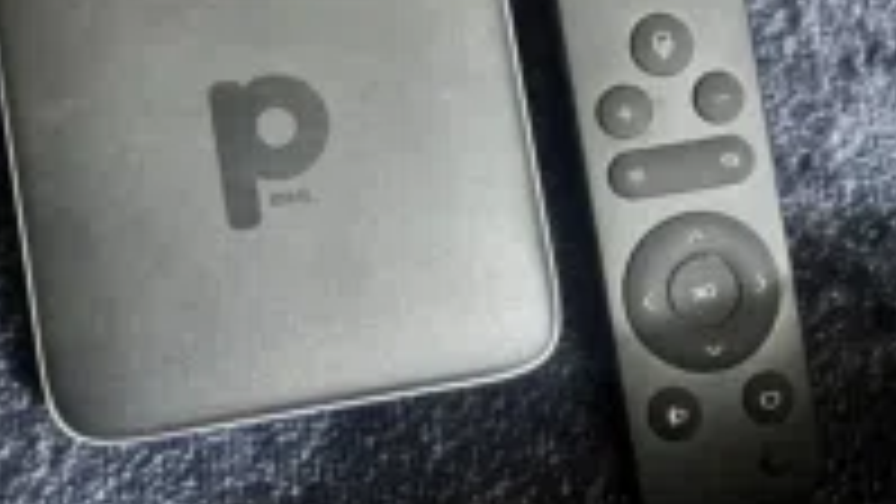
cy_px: 63
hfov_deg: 36.0
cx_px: 261
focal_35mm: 57
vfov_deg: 20.7
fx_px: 1354
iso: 640
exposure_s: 1/30
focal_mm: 5.7
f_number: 1.5
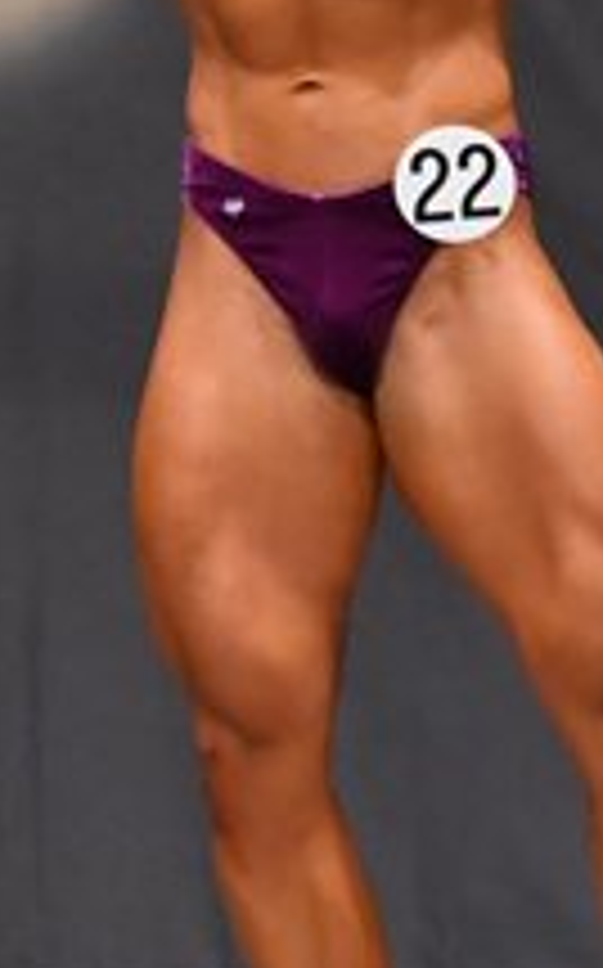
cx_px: 268
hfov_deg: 1.6
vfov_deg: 2.5
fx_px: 21763
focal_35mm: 826
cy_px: 356
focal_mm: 150
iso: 6400
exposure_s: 1/400
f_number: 5.6
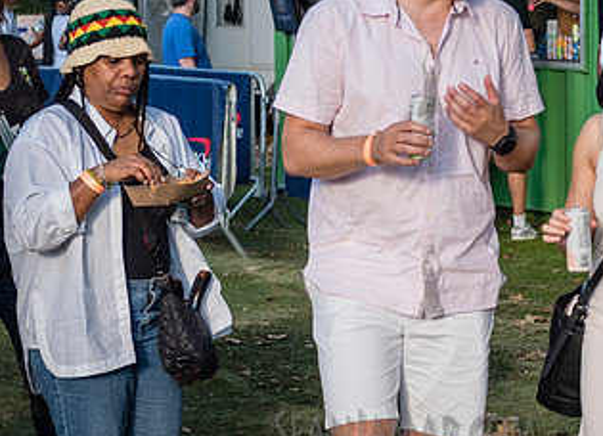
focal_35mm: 149
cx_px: 464
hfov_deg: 13.4
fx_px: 2563
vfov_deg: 9.7
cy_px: 166
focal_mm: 55
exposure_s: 1/400
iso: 500
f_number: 3.5
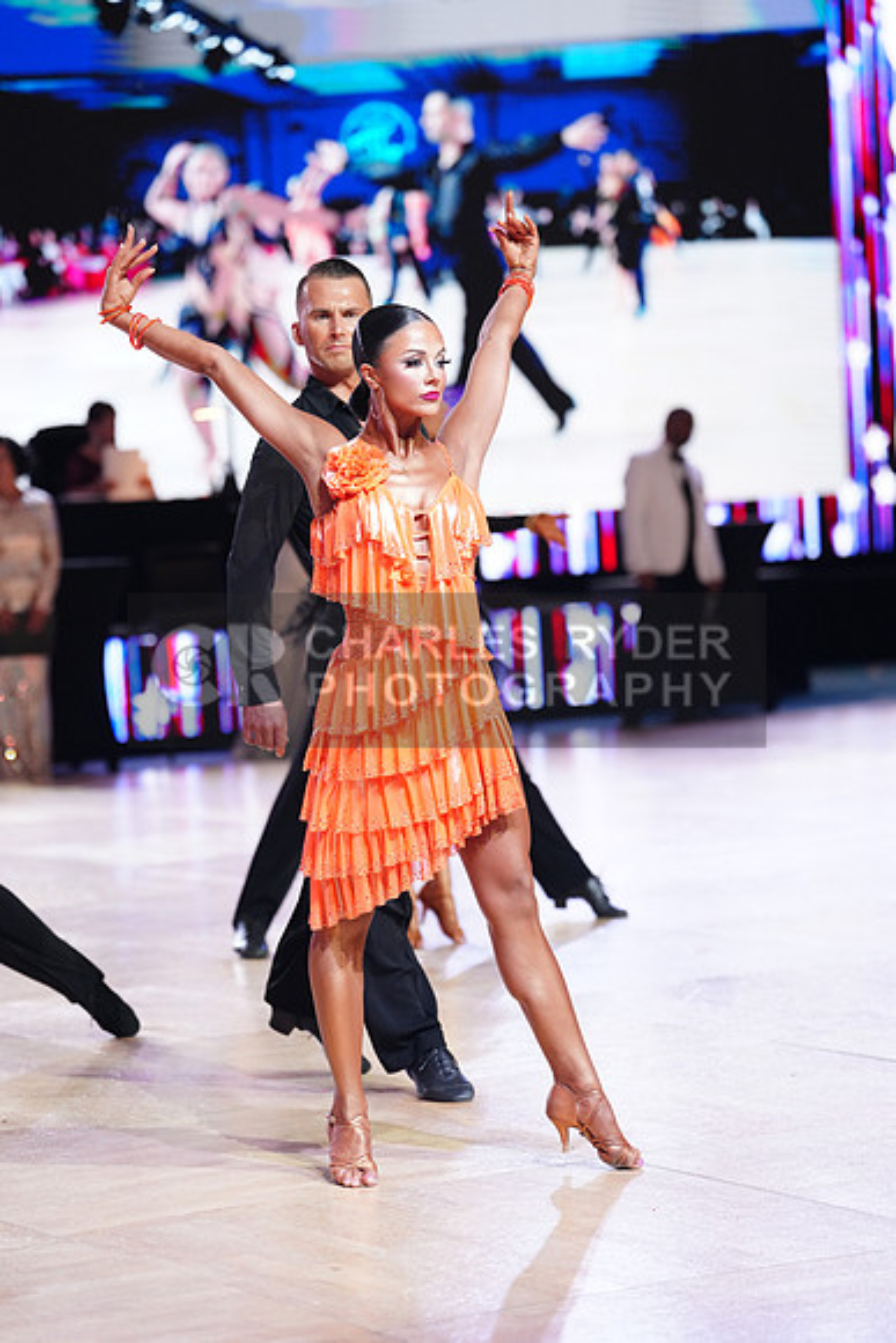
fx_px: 4328
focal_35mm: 116
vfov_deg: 17.6
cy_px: 672
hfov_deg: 11.8
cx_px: 448
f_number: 2.8
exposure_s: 1/500
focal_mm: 116
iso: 2000
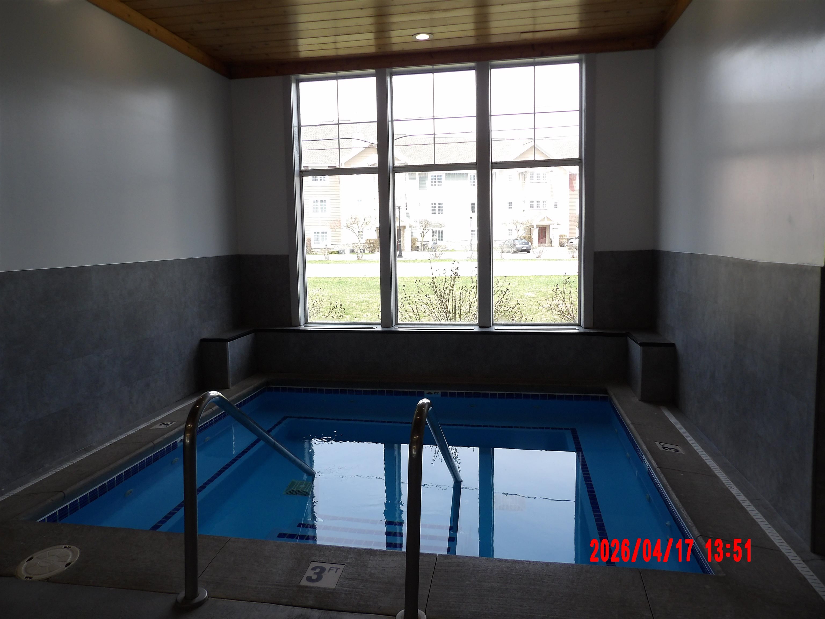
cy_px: 310
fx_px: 572
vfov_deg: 56.8
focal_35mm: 24
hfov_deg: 71.6
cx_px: 412
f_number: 3.2
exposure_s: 1/216
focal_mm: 4.3
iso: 100
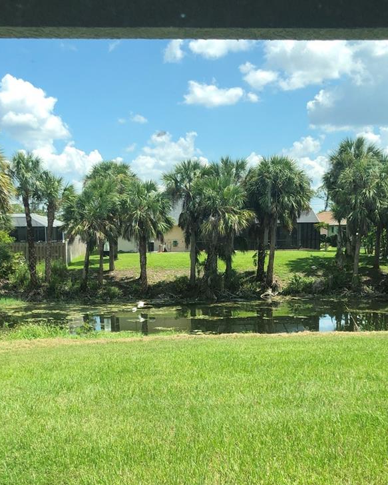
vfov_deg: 40.9
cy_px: 303
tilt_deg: -5.5
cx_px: 177
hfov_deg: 33.4
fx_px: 646
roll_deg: +1.3
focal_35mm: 45
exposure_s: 1/906
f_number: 1.8
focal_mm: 4
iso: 20
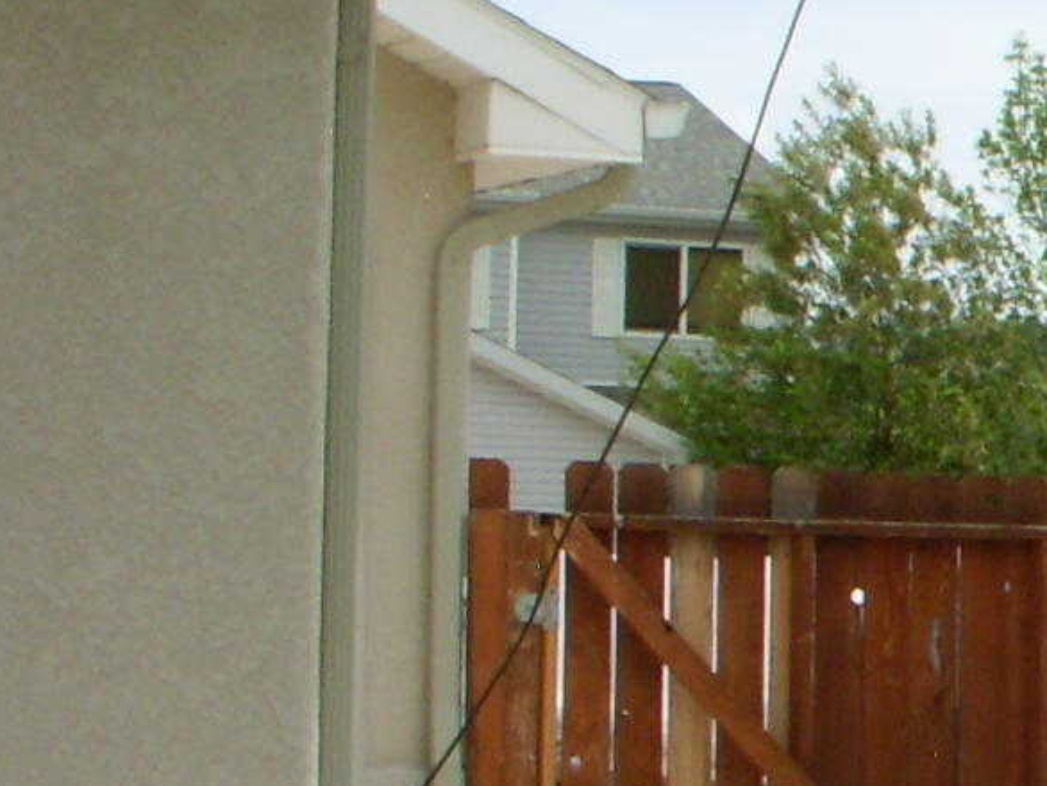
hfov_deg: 10.6
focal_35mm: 168
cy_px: 618
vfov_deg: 8.8
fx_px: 5083
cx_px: 2221
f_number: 6.6
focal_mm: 6.3
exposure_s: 1/320
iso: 100
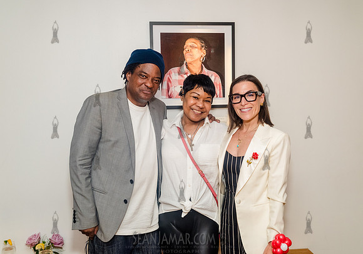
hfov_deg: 49.8
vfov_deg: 36.0
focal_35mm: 38
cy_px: 121
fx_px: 391
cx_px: 194
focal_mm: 35
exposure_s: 1/200
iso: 2500
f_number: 5
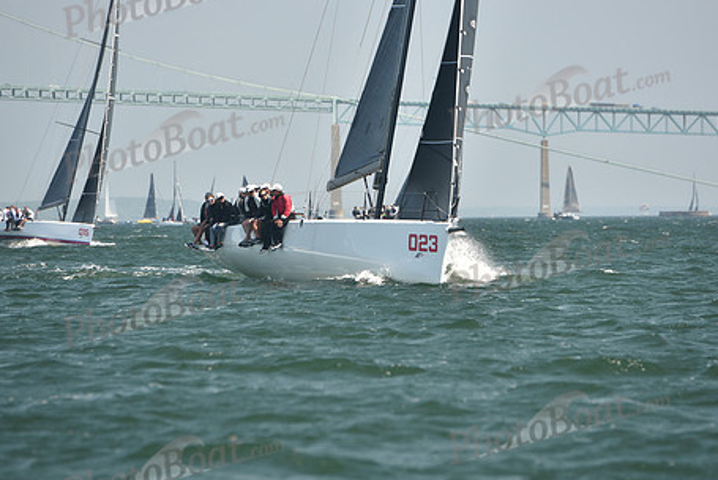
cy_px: 203
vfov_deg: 5.4
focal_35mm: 255
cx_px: 368
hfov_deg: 8.1
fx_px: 5089
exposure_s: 1/640
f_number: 4.5
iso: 250
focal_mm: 200
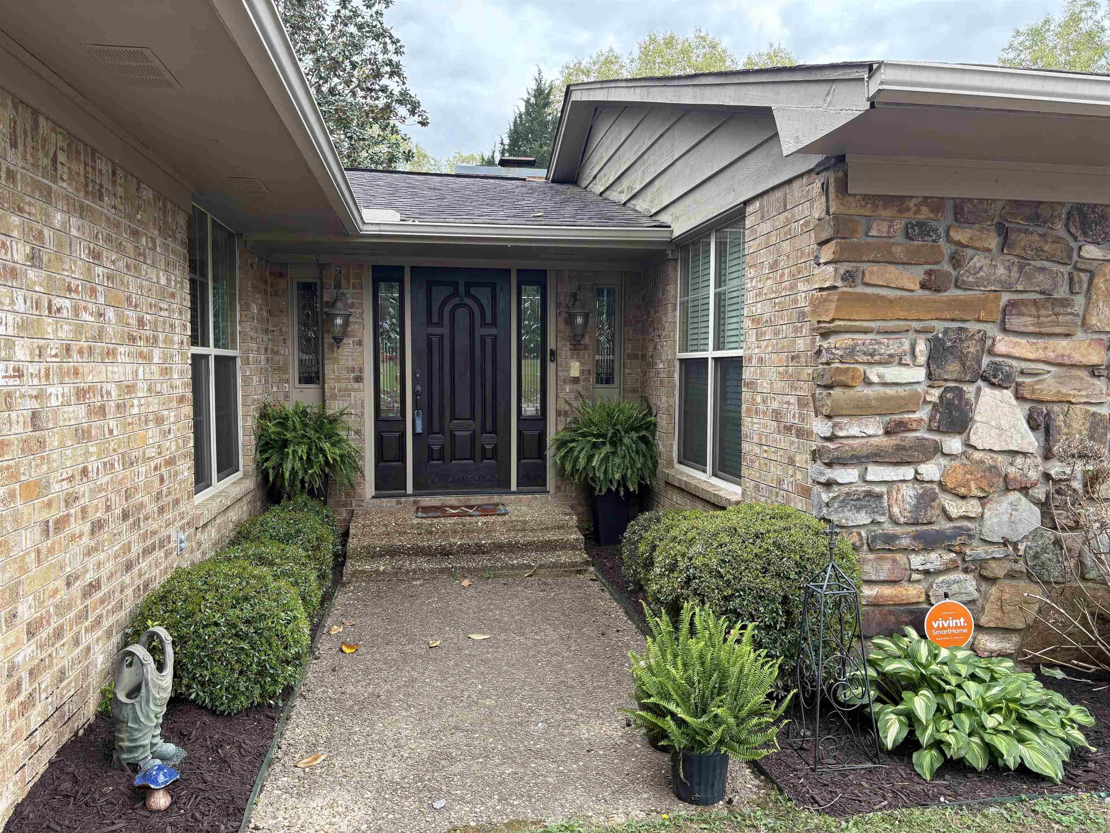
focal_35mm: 26
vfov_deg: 53.1
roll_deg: +0.0
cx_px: 555
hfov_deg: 67.3
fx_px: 834
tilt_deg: -3.1
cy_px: 416
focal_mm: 5.96
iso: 64
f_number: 1.6
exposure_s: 1/357
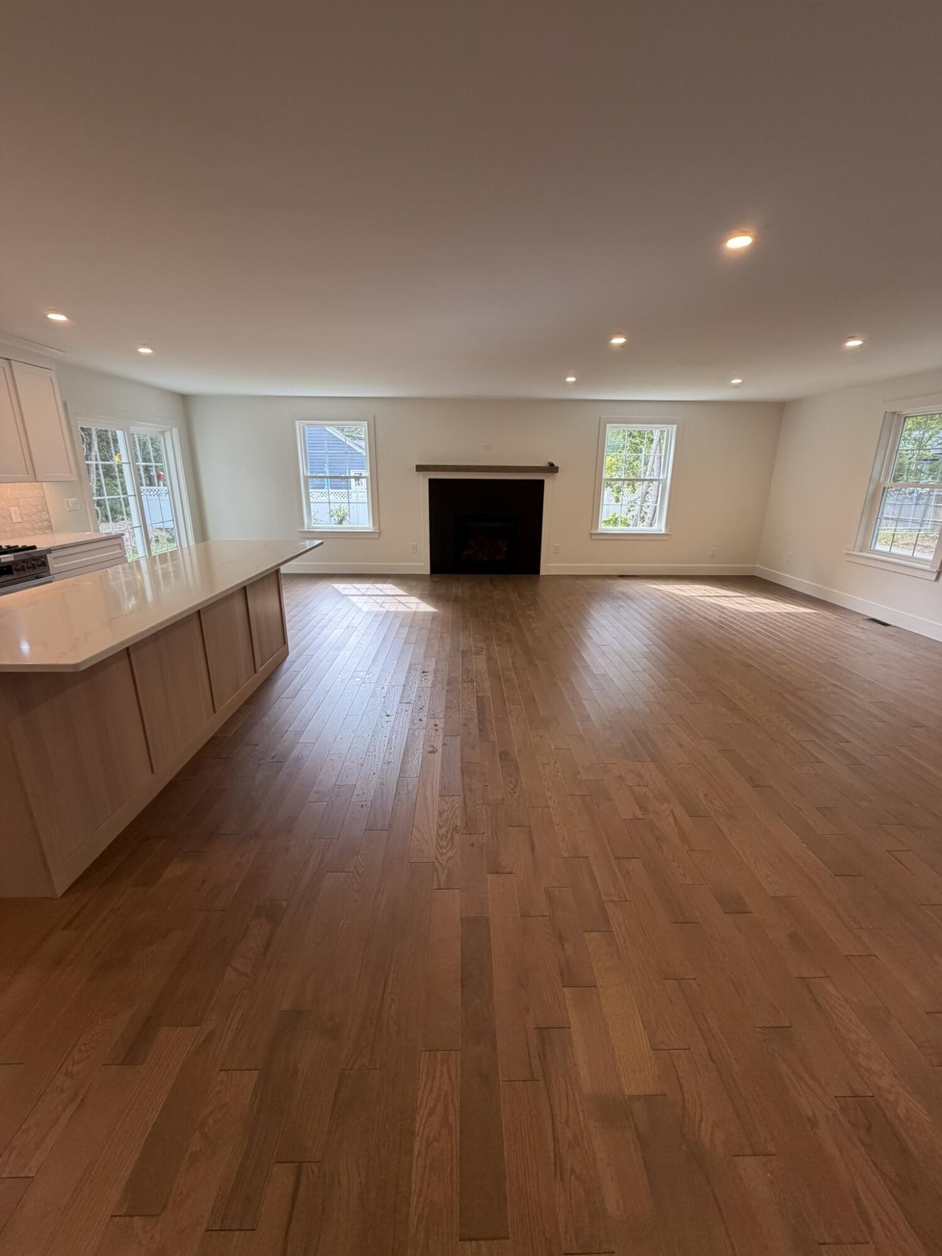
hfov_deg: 85.7
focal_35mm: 14
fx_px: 508
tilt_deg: -17.4
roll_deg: -0.6
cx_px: 471
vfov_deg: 102.1
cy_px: 628
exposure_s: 1/121
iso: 160
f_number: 2.2
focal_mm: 2.22
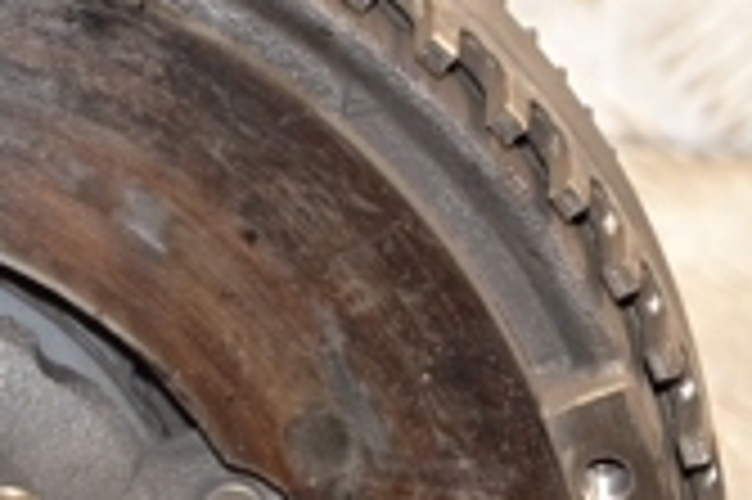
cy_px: 572
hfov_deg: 7.4
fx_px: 5760
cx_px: -338
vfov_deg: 5.0
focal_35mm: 276
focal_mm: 48
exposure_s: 1/60
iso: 800
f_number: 4.8
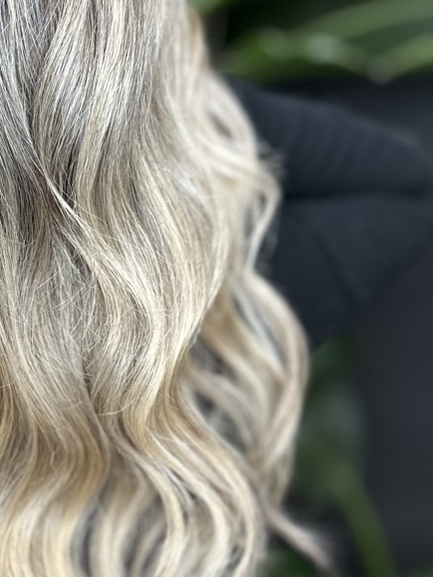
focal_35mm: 53
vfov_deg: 36.2
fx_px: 884
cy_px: 296
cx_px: -17
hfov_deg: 25.9
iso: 100
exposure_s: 1/100
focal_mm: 6.86
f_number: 1.78
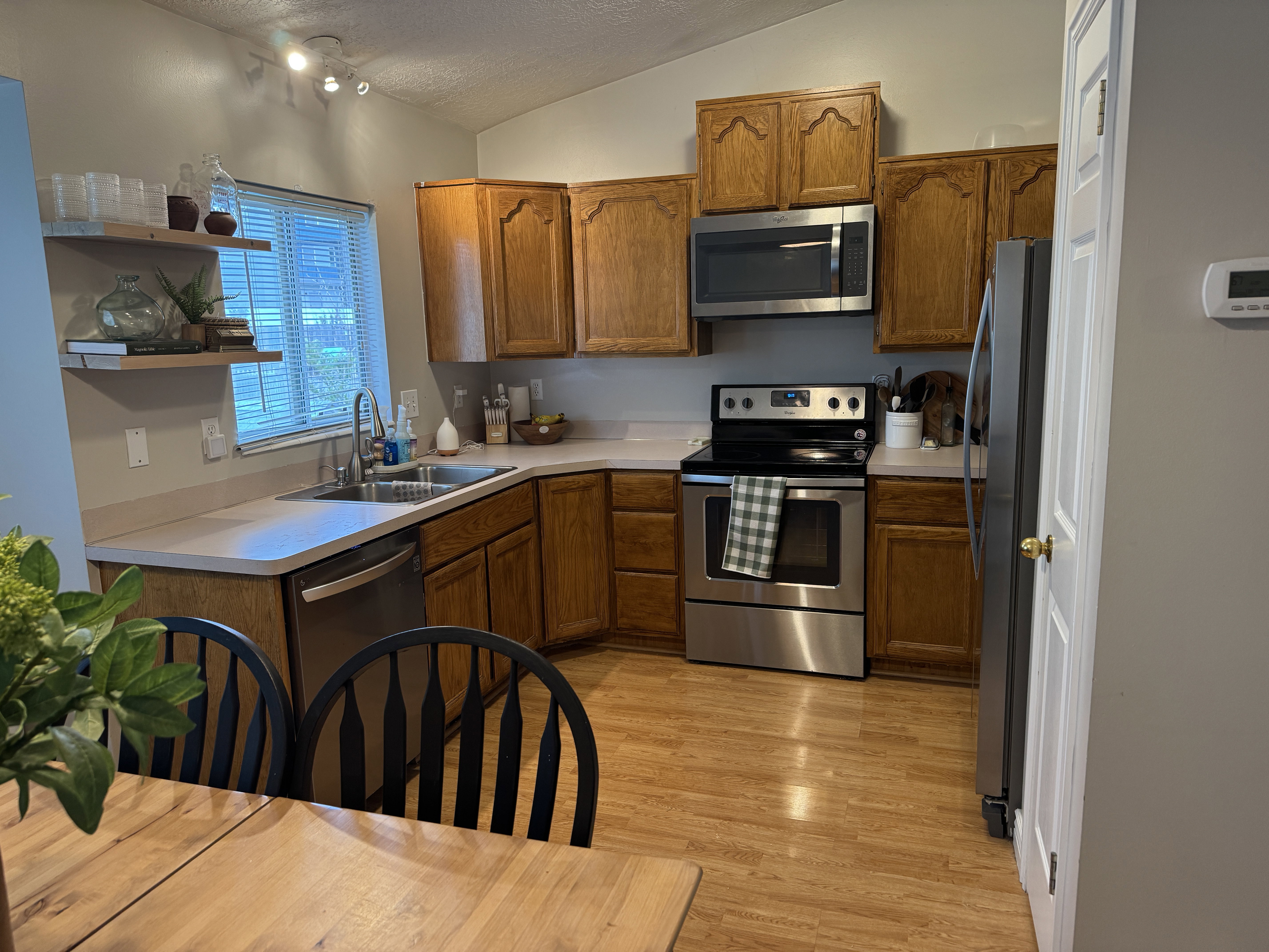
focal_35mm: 24
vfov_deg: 56.8
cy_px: 476
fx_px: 880
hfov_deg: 71.6
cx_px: 634
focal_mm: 6.76
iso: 200
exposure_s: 1/60
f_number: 1.78
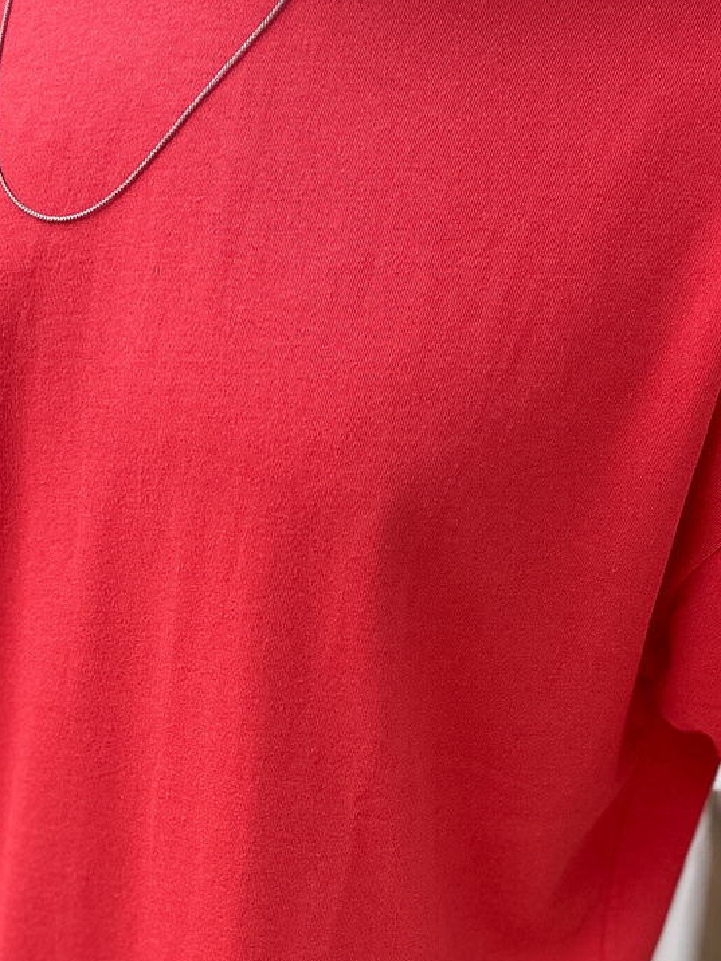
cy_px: 820
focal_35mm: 67
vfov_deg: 28.1
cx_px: 239
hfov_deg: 21.8
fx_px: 1861
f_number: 1.9
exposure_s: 1/120
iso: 25
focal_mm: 2.69
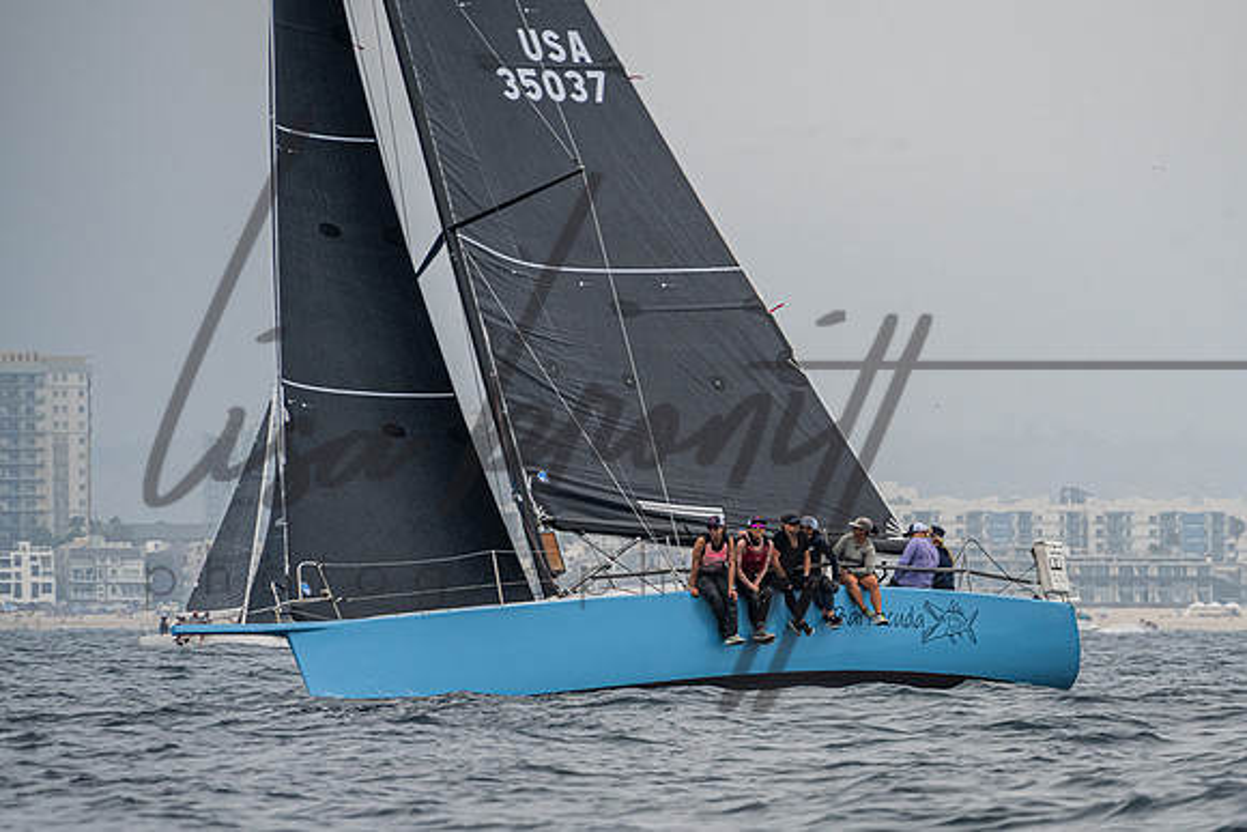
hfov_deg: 3.8
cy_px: 550
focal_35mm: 548
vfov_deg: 2.5
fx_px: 18972
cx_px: 847
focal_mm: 400
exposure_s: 1/3200
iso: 1250
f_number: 10
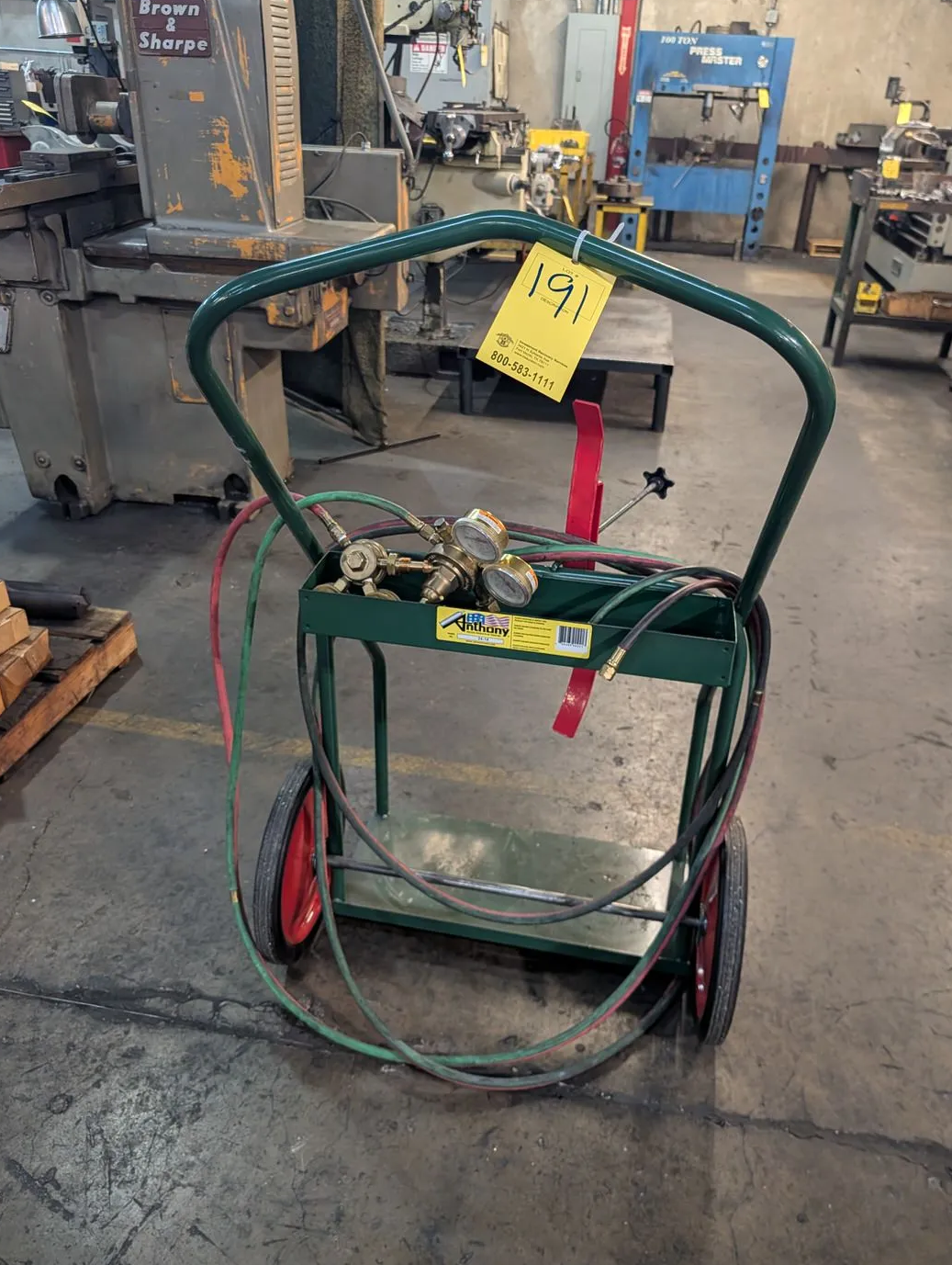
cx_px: 483
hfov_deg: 55.0
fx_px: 914
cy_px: 623
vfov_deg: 69.3
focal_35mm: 25
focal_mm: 6.9
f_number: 1.68
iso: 614
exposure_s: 1/120
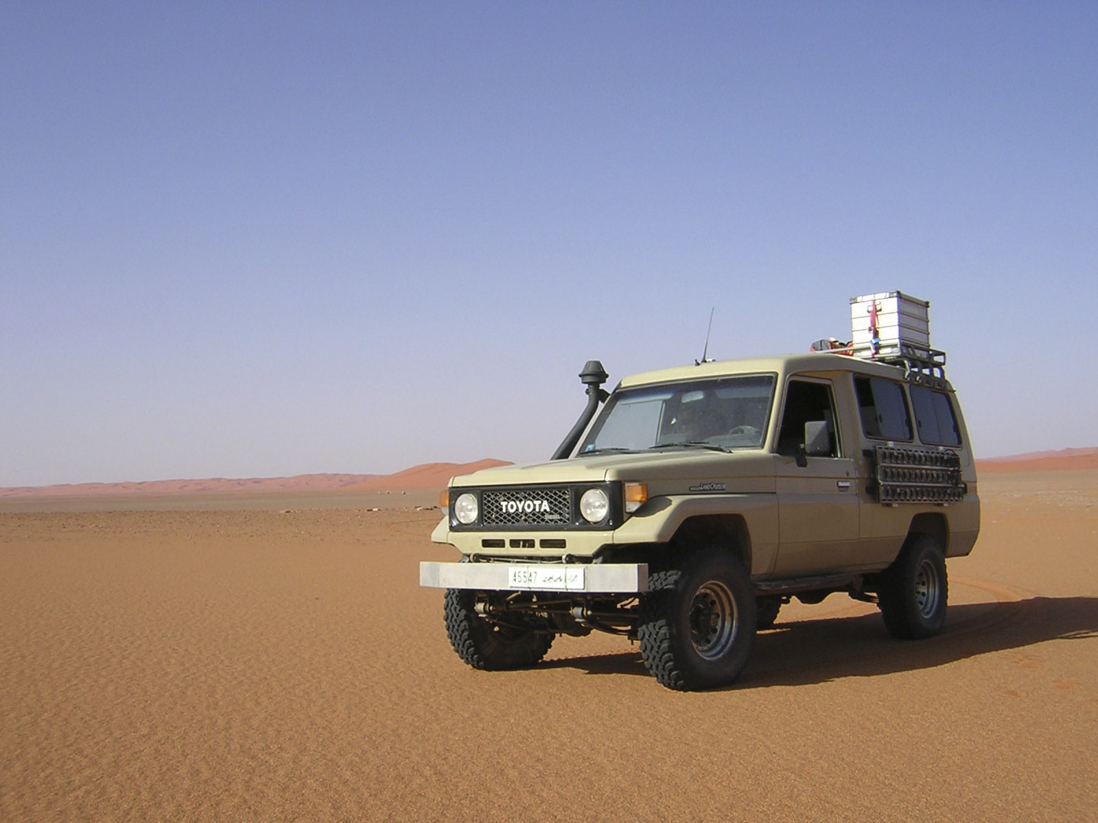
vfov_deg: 39.7
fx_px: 1142
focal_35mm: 36
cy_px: 412
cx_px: 549
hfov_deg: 51.4
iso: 100
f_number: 5.2
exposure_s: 1/428
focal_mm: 4.7
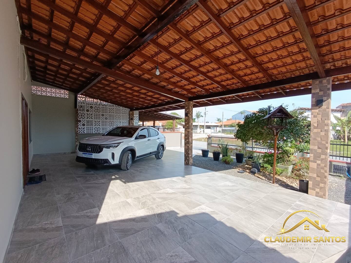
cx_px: 176
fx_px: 162
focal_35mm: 16
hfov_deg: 94.5
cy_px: 132
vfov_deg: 78.1
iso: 50
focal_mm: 1.65
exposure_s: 1/311
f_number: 2.2
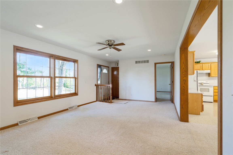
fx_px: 104
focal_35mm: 16
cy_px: 78
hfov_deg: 96.7
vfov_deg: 73.7
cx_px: 116
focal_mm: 16
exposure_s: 1/20
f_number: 8
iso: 400
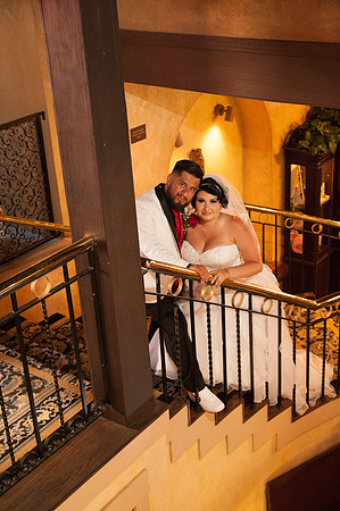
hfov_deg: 25.9
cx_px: 170
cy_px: 256
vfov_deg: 38.2
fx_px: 738
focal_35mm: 52
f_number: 4.5
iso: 4000
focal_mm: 52
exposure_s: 1/80
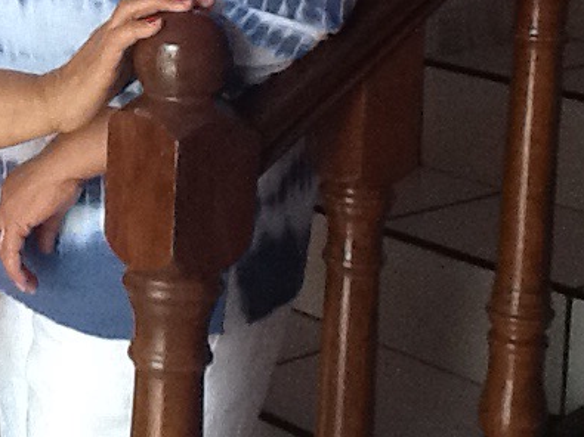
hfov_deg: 17.8
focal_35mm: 107
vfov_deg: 13.5
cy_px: -71
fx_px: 1805
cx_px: -33
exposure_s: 1/30
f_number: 2.4
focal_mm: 2.03
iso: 125
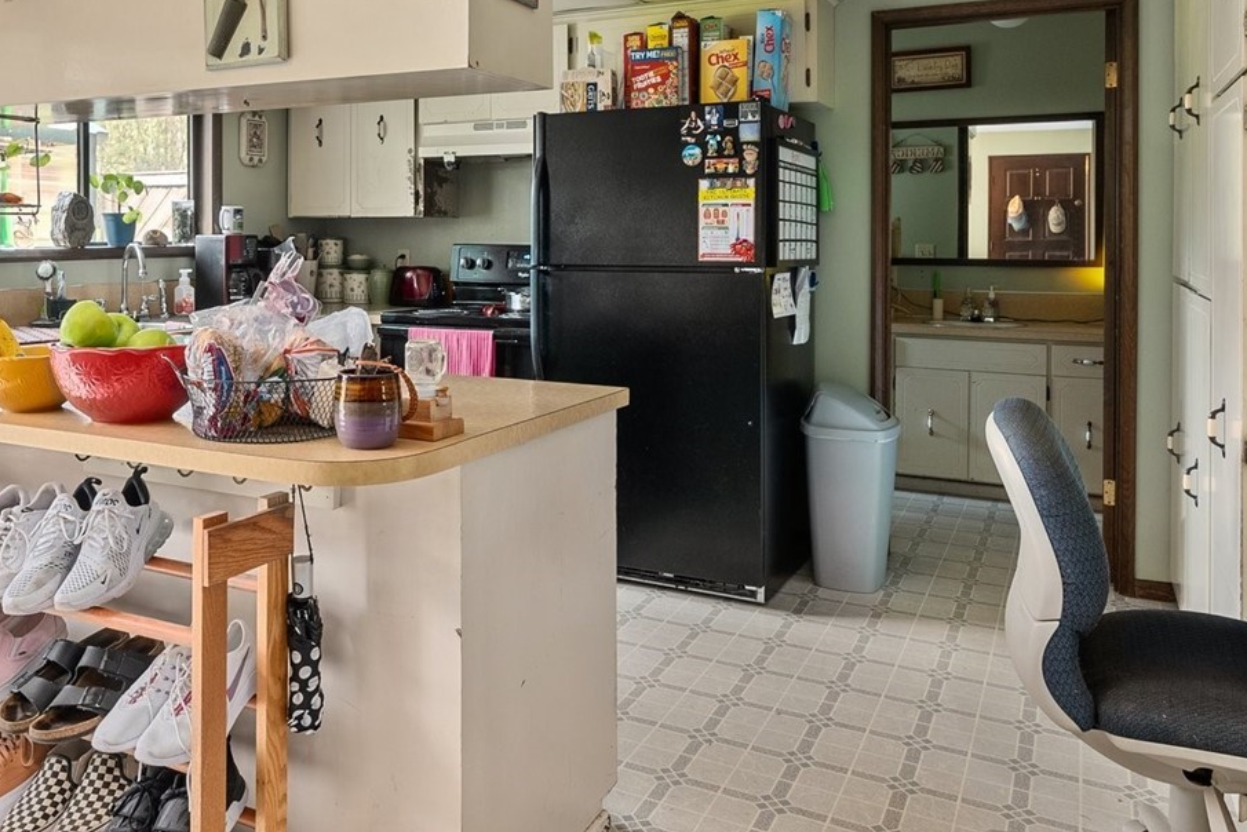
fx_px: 1039
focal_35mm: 30
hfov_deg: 61.3
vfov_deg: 42.7
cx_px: 486
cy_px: 244
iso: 500
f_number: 8
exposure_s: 1/1.25
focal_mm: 16
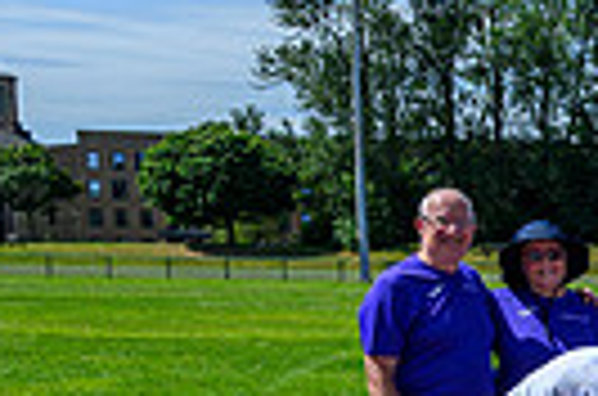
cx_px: 1241
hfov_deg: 15.2
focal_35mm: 105
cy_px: 497
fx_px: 1740
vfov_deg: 12.6
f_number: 5.6
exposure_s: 1/1250
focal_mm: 24
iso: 200
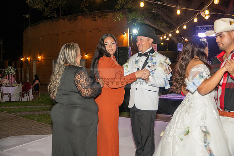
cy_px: 78
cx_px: 117
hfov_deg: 45.4
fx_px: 280
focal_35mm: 43
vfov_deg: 31.2
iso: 2000
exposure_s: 1/200
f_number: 5
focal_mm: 43
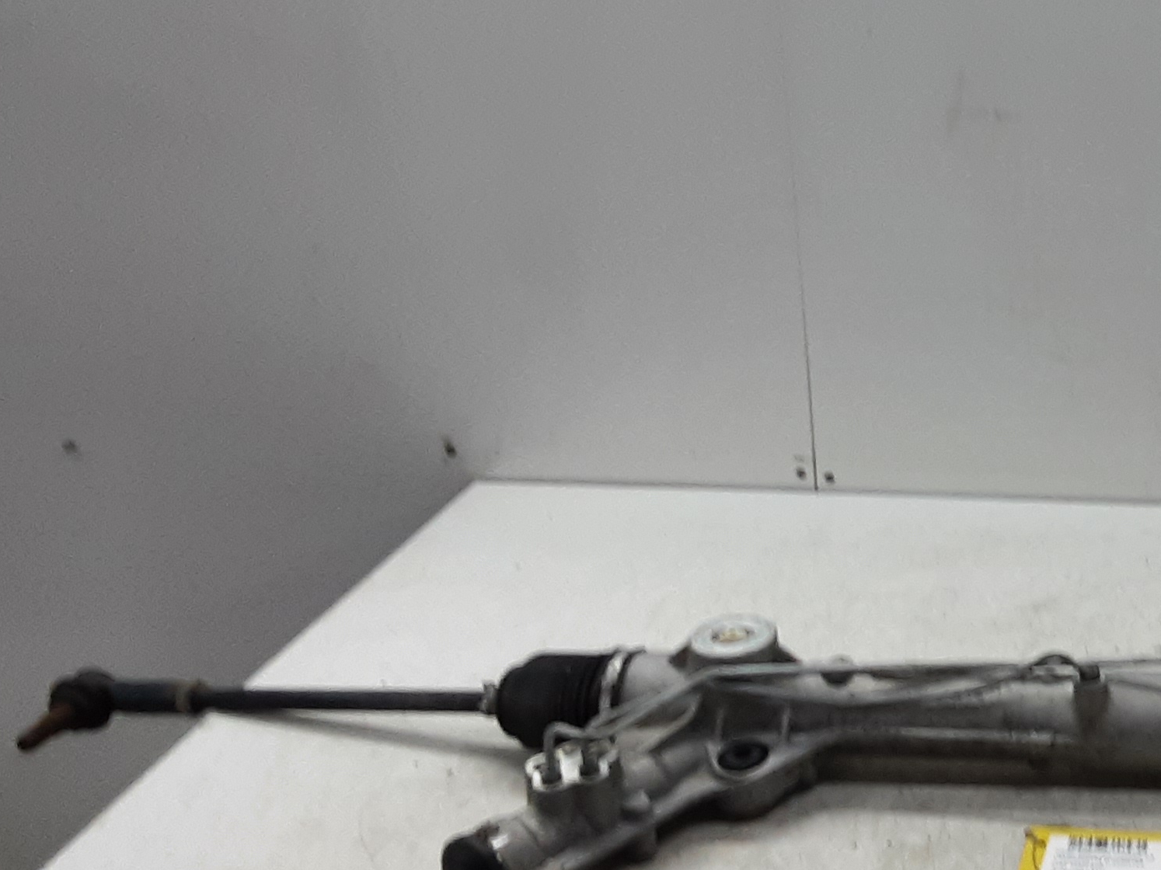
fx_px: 1979
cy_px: 287
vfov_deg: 24.7
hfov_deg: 30.0
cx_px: 1220
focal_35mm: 59
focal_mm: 2.91
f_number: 1.9
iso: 64
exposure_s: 1/50
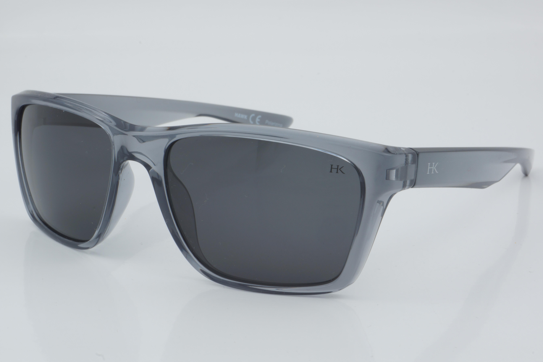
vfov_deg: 18.2
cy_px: 181
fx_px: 1131
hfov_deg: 27.0
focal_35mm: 75
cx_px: 272
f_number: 32
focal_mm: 50
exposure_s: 1/4
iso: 100
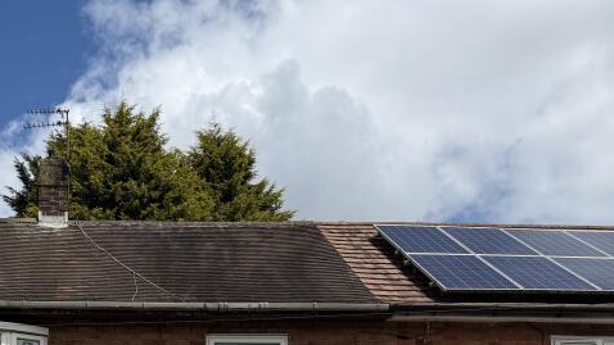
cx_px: 114
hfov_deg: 35.9
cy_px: 482
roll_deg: +0.3
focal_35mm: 56
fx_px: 912
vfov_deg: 19.3
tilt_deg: +10.0
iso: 80
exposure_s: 1/6711
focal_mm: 6.76
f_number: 1.78
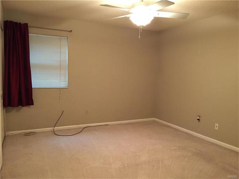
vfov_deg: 48.2
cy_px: 90
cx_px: 120
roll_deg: -2.8
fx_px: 200
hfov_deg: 61.7
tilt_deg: -4.1
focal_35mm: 29
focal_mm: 4.15
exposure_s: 1/24
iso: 250
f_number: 2.2
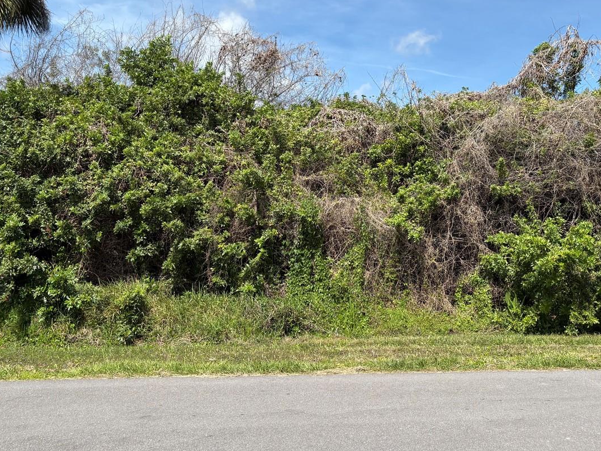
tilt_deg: +7.3
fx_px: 677
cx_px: 318
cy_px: 143
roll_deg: -1.7
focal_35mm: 39
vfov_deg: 36.4
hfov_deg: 47.8
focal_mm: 5.96
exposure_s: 1/3125
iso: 50
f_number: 1.6
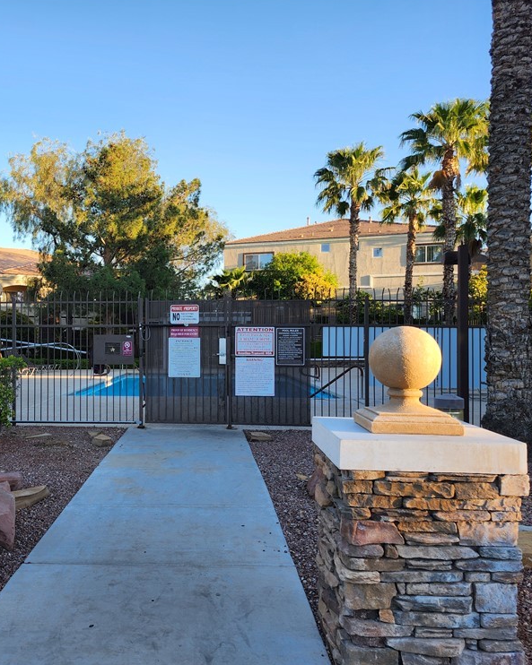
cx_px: 146
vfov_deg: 57.2
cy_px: 336
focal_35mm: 31
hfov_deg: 45.8
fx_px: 611
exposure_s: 1/249
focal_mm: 5.54
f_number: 1.8
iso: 25
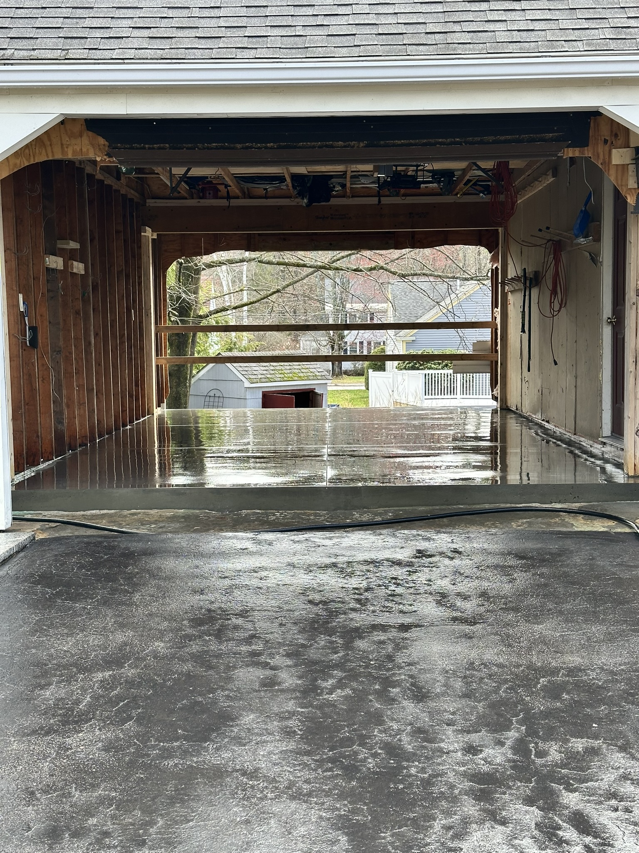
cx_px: 320
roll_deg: -0.1
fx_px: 1181
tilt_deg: -3.9
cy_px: 426
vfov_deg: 39.7
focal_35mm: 48
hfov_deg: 30.3
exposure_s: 1/329
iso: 64
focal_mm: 6.86
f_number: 1.78
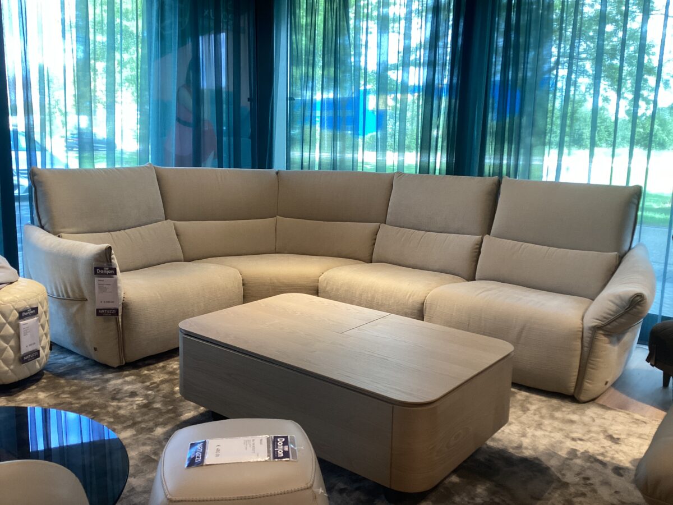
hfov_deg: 58.4
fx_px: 603
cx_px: 336
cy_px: 252
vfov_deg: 45.4
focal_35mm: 31
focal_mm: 3.3
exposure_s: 1/120
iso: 100
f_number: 2.4
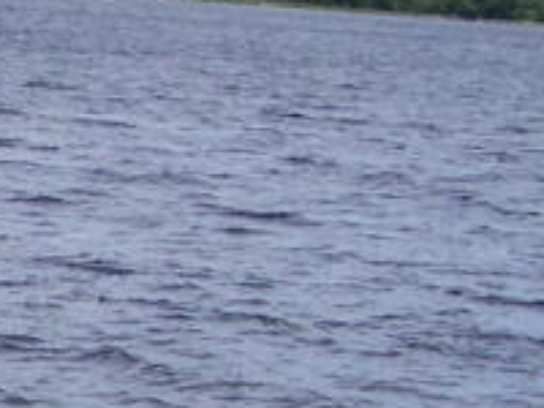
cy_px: 313
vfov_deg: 7.6
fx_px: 3064
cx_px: -604
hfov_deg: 9.4
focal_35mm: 195
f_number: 4
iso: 80
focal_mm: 6.3
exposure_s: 1/640
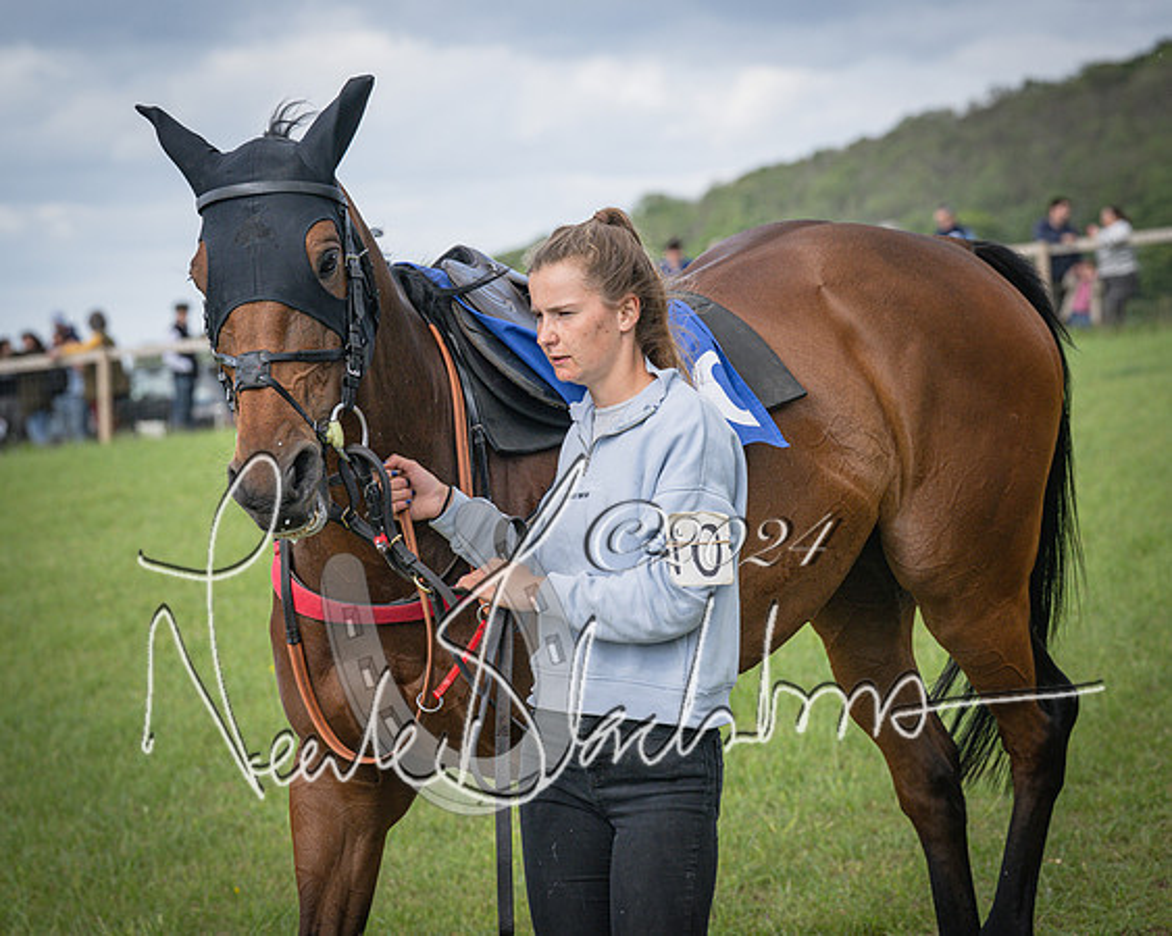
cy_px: 372
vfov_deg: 10.9
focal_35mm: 141
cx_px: 484
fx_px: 4892
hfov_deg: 13.7
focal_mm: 101
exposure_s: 1/1600
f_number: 5
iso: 400
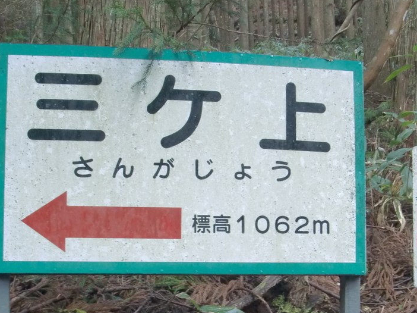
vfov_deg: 22.3
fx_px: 783
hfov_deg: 29.8
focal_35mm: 65
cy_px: 246
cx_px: 236
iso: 250
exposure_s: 1/60
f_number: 3.9
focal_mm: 6.66
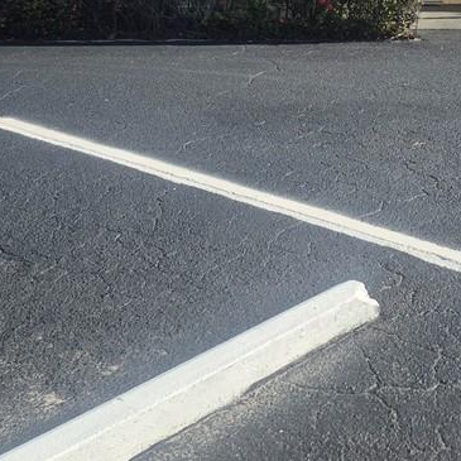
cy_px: 19
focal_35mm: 57
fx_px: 859
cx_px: 287
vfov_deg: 28.5
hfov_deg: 29.9
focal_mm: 5.4
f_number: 1.8
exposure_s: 1/1456
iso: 25
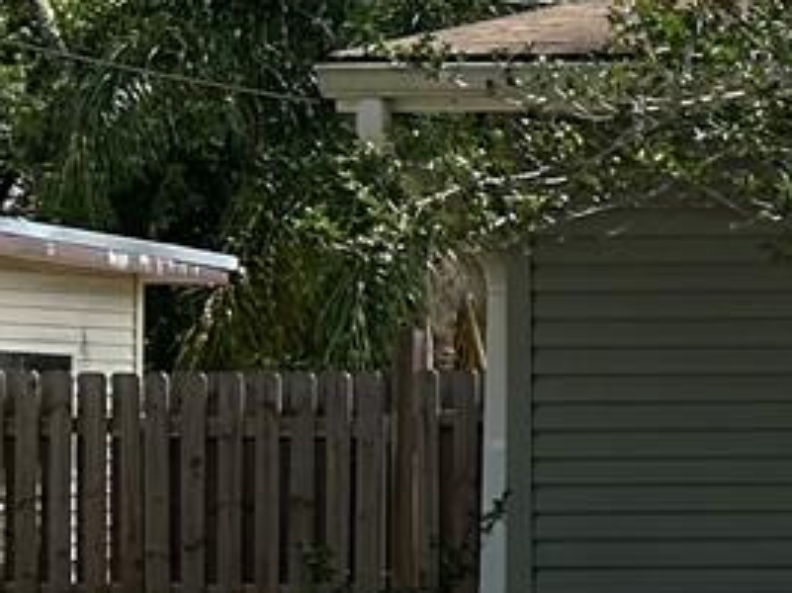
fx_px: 3568
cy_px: 374
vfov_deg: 9.5
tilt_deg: +1.1
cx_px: 2225
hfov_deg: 10.1
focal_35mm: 156
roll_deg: +0.5
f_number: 1.5
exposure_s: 1/4444
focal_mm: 5.7
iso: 50
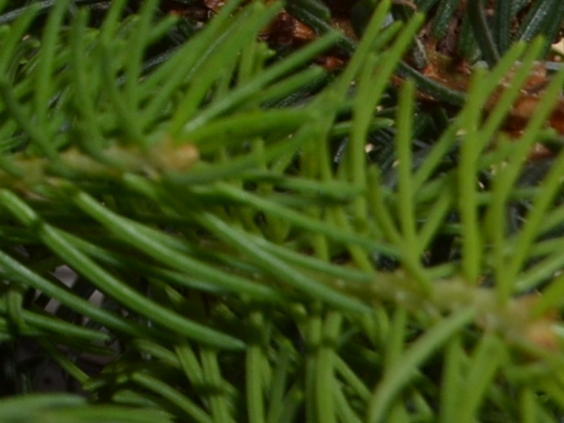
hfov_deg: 7.2
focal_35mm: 253
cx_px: -896
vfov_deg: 5.6
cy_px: -623
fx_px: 4121
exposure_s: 1/60
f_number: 8
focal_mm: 30
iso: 100
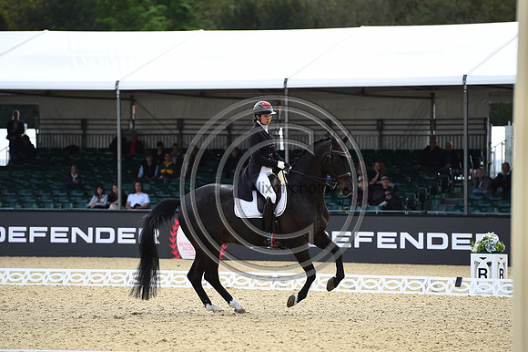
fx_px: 2932
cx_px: 264
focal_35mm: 200
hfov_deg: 10.3
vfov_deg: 6.9
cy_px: 176
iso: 500
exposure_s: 1/1250
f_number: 4.5
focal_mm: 200
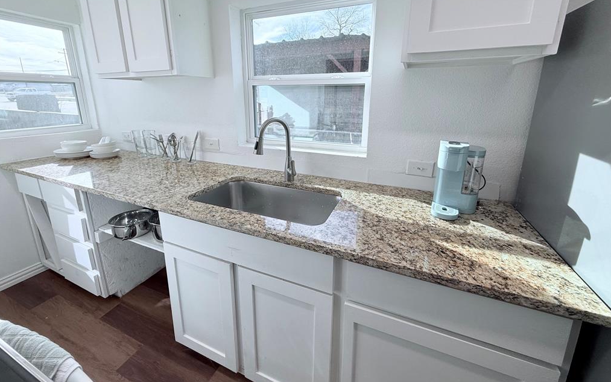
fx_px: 250
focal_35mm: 15
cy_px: 156
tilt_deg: -13.3
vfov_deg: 74.1
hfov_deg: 101.5
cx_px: 305
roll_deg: -0.3
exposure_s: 1/254
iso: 50
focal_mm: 2.22
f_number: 2.2
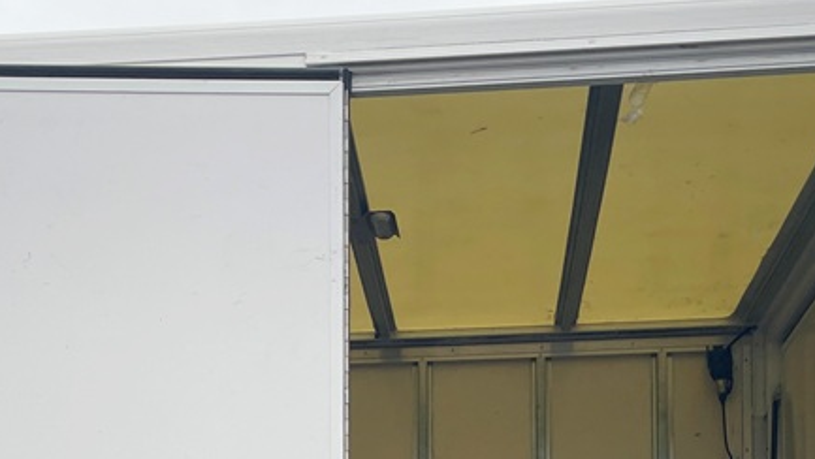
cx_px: 322
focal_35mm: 67
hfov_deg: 31.3
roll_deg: +0.1
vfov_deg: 16.5
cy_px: 673
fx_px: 1449
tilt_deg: +4.4
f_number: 1.6
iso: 32
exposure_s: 1/358
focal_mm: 4.2
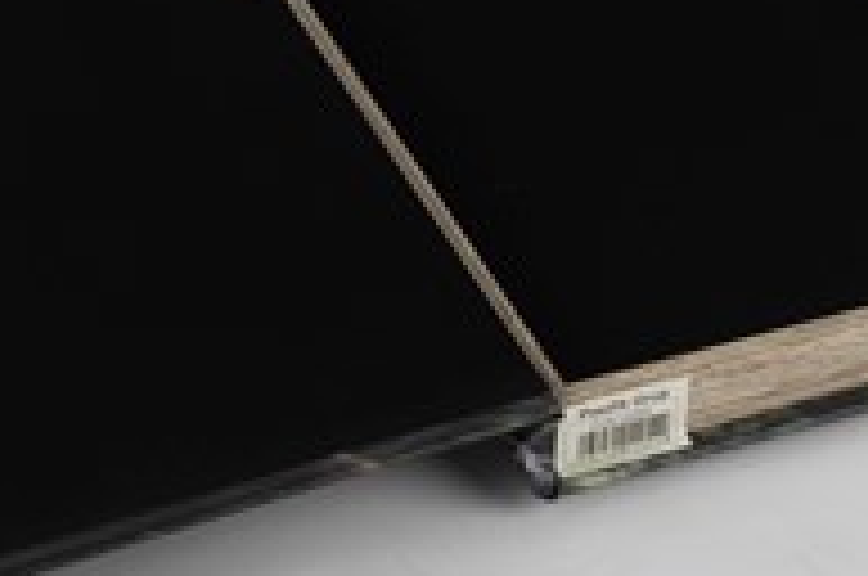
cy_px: 171
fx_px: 2840
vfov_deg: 11.6
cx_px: 387
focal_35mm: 118
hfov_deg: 17.4
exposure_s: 1/100
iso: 100
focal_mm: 37.5
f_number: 18
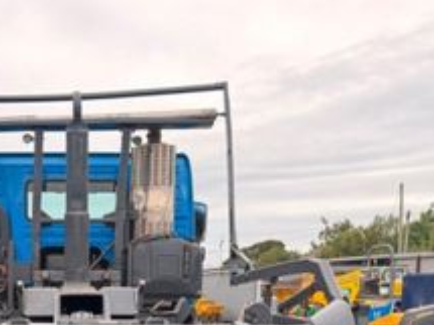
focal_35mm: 67
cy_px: 420
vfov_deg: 20.1
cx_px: 75
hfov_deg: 28.3
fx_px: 840
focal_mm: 6.76
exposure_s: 1/507
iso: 100
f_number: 1.78
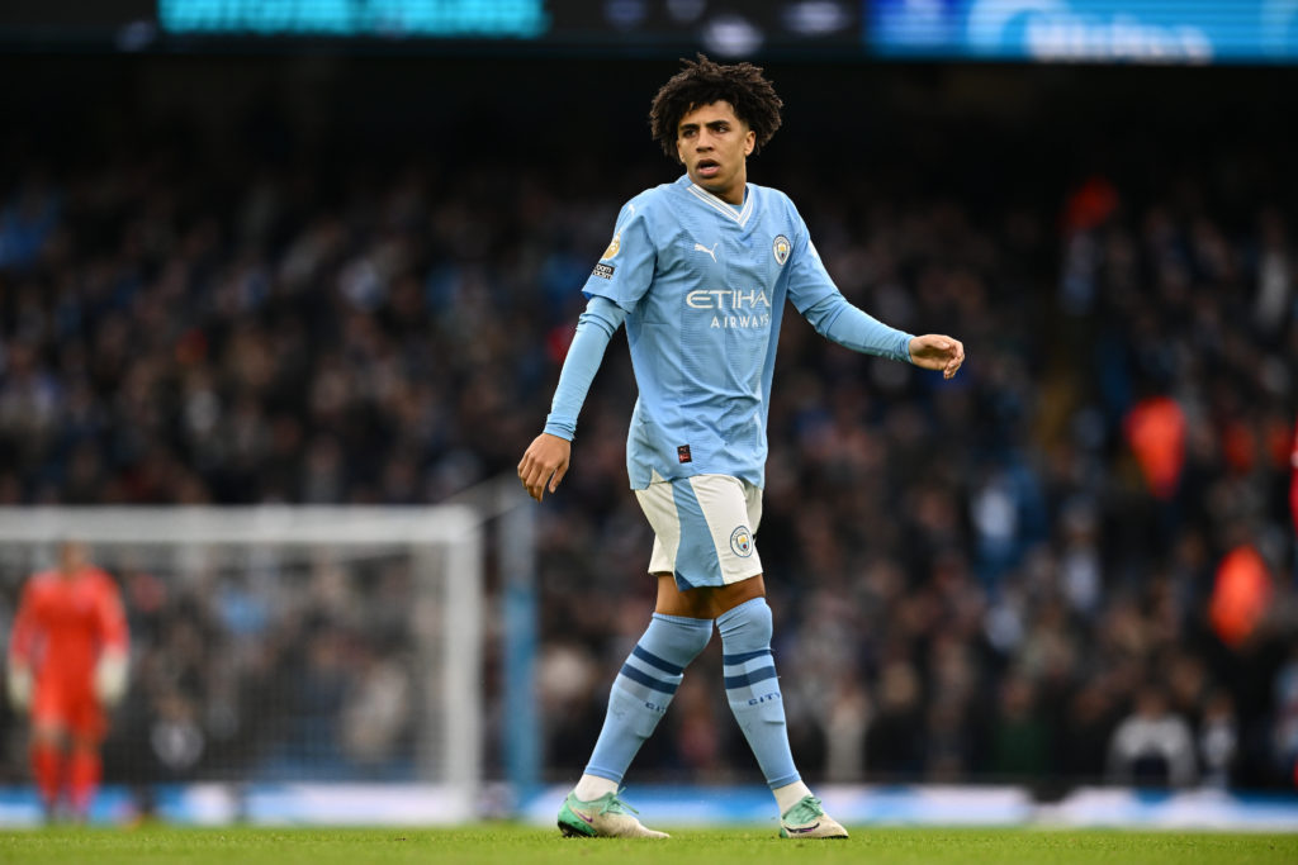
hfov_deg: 5.2
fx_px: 14423
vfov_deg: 3.4
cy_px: 432
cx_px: 649
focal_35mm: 400
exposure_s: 1/2000
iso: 1250
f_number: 3.5
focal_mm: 400
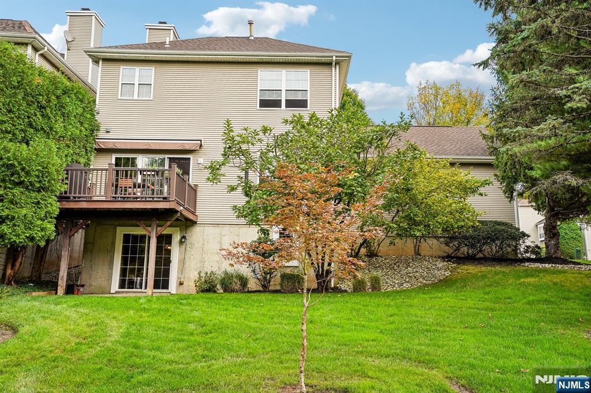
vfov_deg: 43.6
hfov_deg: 61.9
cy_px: 196
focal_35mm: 30
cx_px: 296
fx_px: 492
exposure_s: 1/100
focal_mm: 30
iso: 125
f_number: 8
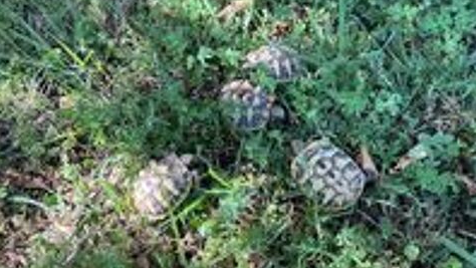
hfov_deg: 61.0
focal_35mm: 32
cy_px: 145
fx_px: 404
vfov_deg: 36.7
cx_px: 238
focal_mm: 3
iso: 25
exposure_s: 1/120
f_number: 1.8
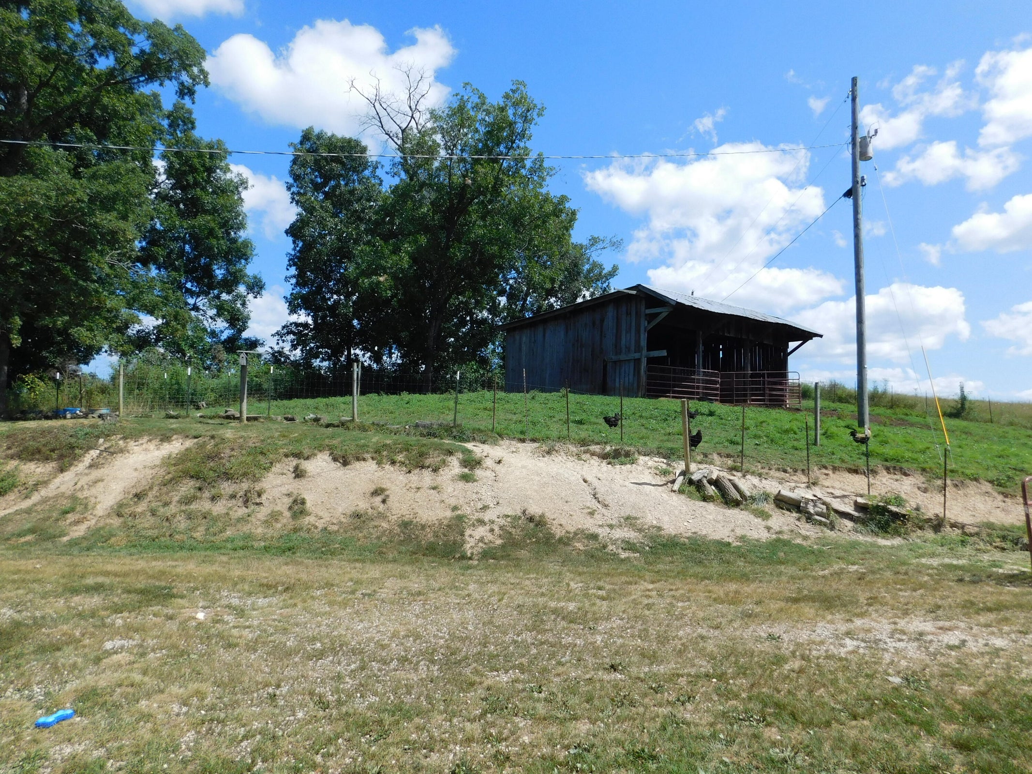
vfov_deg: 58.9
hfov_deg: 73.9
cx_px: 516
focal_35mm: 23
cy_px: 387
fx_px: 686
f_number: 6
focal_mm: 4
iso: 125
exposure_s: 1/500
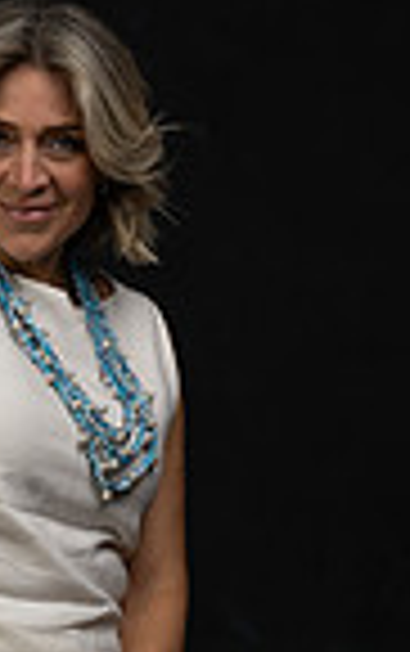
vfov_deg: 7.7
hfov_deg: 4.9
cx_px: 41
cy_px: 877
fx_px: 4795
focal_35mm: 269
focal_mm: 85
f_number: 6.3
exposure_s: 1/200
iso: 125
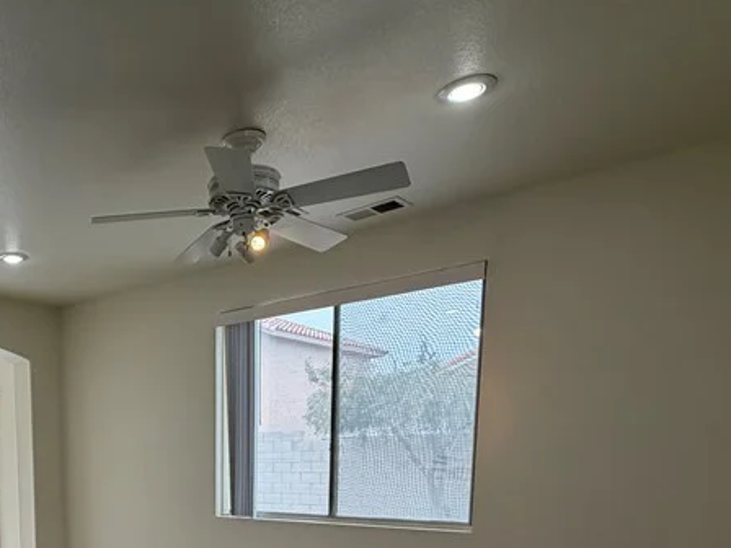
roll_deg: +1.1
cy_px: 555
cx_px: 108
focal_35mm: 32
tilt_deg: -10.3
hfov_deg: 51.7
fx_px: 676
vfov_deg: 38.8
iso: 80
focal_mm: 2.22
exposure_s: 1/120
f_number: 2.2
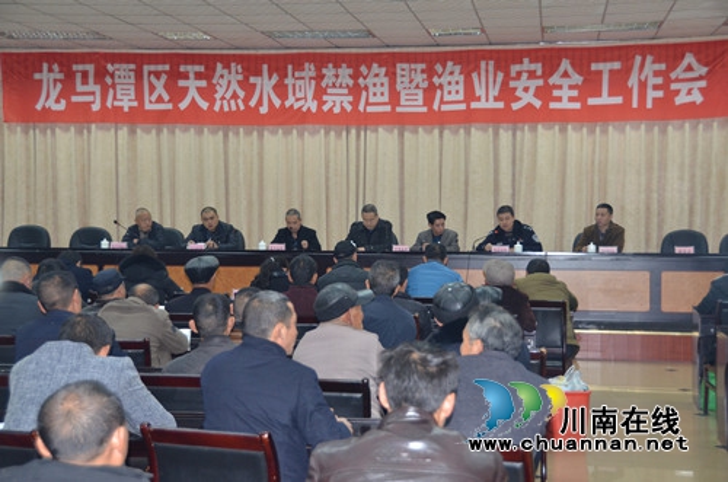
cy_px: 241
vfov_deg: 22.5
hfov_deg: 33.5
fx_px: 1211
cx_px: 364
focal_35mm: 60
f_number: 5
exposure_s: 1/60
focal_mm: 40
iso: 800
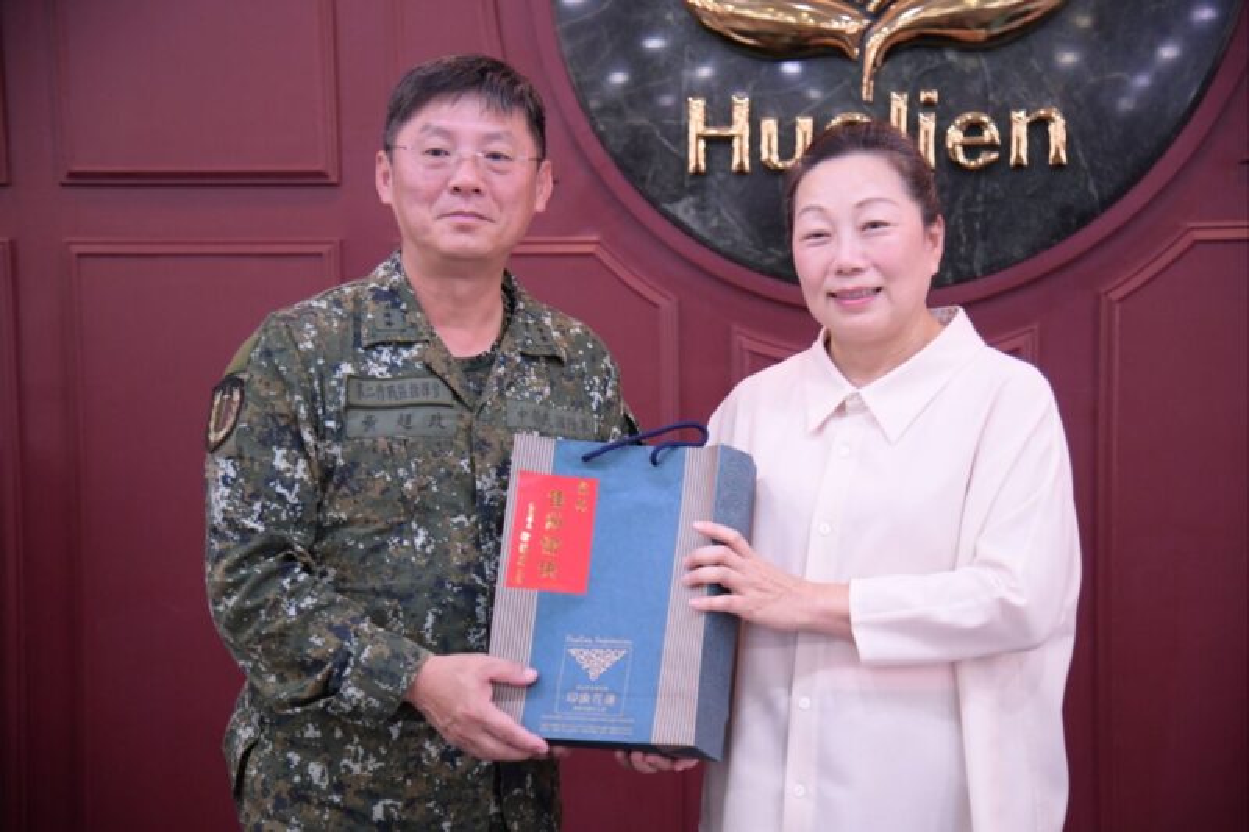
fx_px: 2012
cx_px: 624
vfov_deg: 23.4
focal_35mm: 58
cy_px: 416
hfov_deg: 34.5
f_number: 4
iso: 3200
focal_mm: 58
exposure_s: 1/200
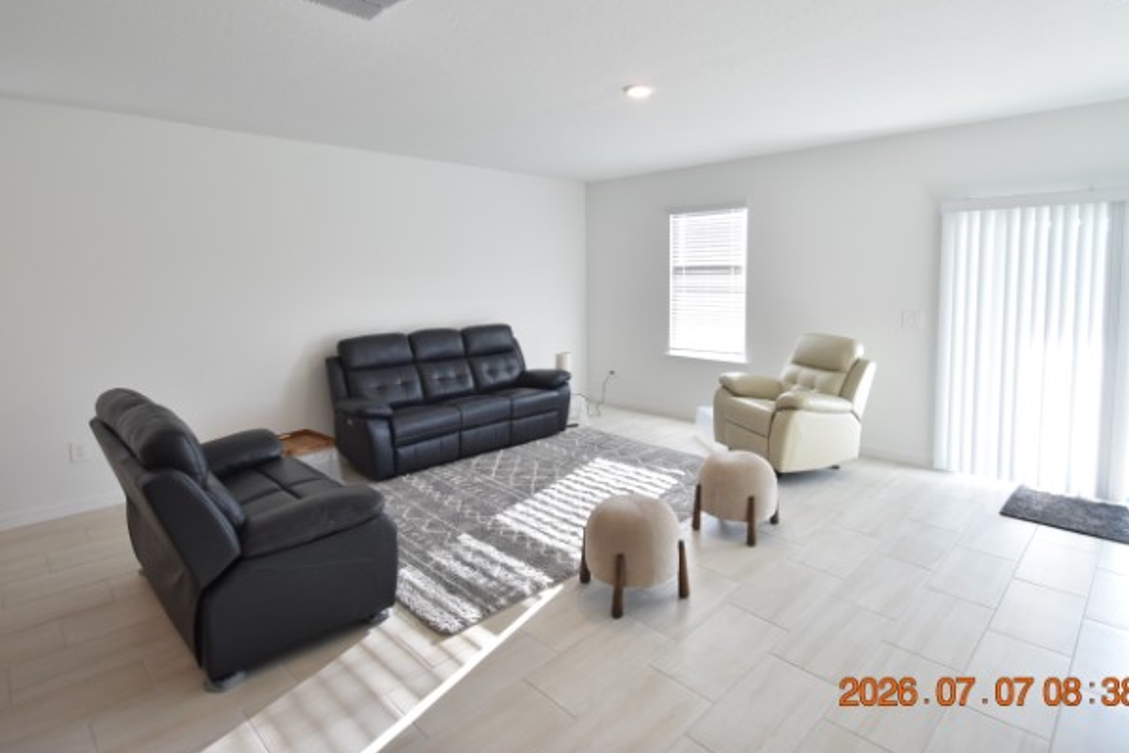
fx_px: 564
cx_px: 591
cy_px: 309
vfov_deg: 66.9
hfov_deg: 89.9
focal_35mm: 18
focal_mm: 10
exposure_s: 1/180
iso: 800
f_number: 3.5
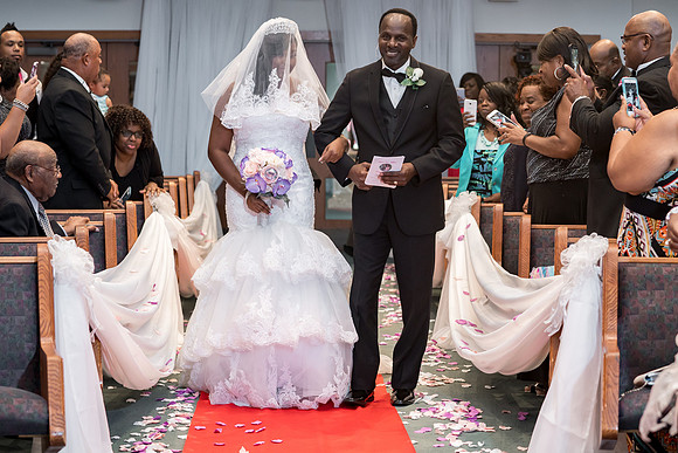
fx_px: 1578
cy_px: 200
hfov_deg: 24.2
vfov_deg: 16.3
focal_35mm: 84
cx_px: 406
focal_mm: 70
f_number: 4
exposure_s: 1/200
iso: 1600
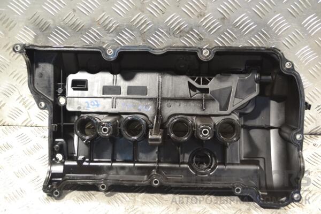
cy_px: 107
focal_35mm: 51
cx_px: 160
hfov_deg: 38.9
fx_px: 455
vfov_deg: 26.5
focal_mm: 34
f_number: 6.3
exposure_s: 1/160
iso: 3200
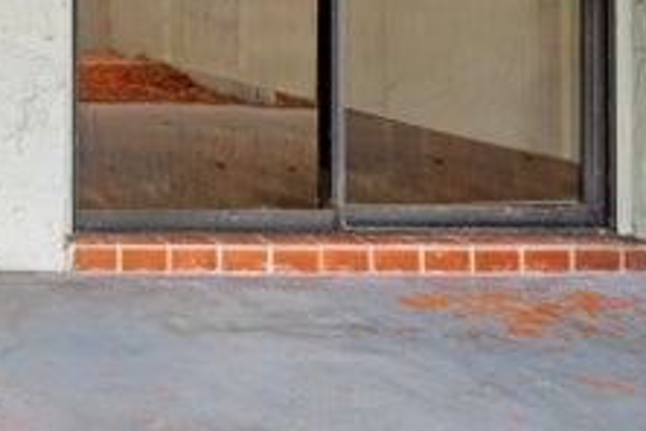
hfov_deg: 25.6
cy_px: -82
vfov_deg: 23.2
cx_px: -367
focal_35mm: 54
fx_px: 962
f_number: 9
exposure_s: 1/250
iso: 250
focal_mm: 11
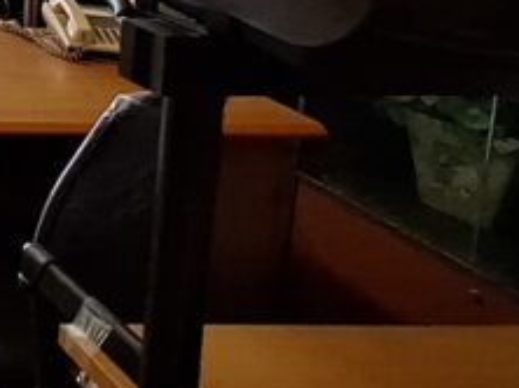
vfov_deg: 20.7
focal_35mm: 60
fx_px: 899
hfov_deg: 20.0
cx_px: -477
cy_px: -196
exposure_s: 1/50
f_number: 2.2
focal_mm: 1.74
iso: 200
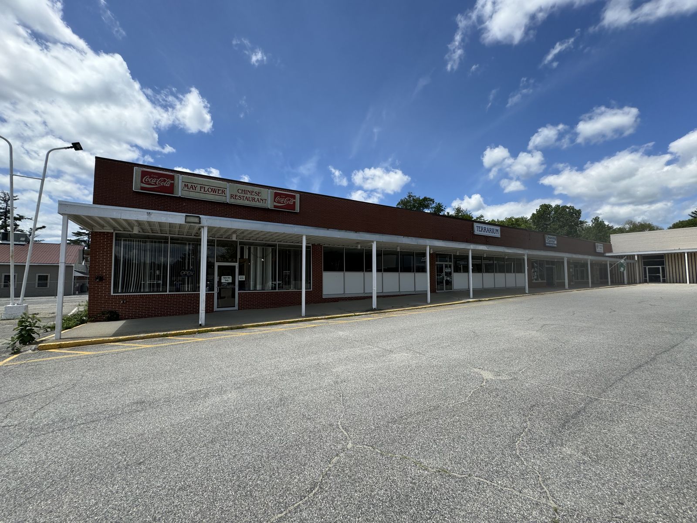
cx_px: 348
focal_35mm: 14
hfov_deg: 102.1
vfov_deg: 85.7
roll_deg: +0.1
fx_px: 282
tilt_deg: +3.1
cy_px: 262
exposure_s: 1/1637
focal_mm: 2.22
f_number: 2.2
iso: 40
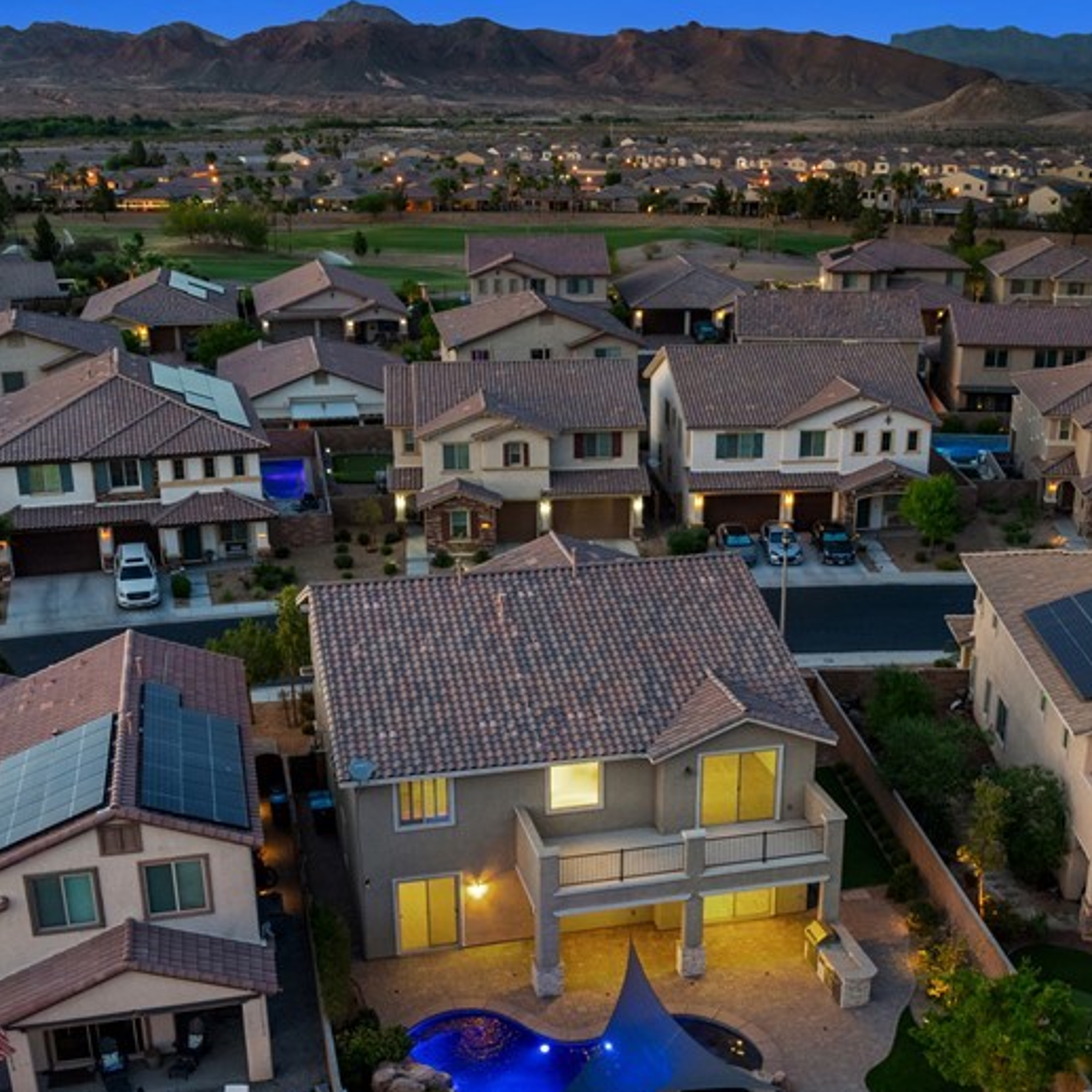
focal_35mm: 42
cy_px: 699
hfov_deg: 40.0
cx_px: 604
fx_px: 1499
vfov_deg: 39.7
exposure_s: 1/10
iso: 940
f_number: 2.8
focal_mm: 12.29
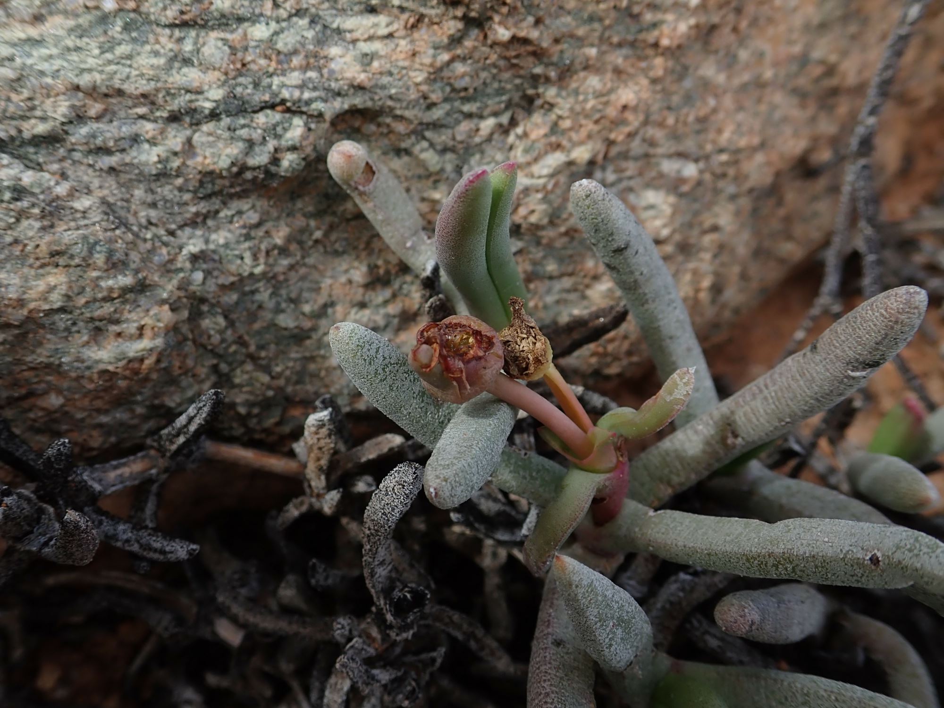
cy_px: 354
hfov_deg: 60.0
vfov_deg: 46.8
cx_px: 472
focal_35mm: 30
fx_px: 818
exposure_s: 1/400
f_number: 3.2
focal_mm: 5.5
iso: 100
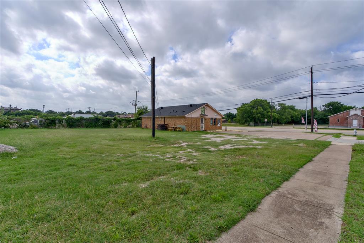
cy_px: 122
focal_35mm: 16
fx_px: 162
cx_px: 182
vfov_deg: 73.7
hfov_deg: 96.8
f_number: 8
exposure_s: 1/250
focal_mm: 16
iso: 100
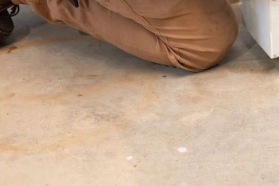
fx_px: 728
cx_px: 345
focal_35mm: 94
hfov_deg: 20.2
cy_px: -26
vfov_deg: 14.2
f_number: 1.4
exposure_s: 1/200
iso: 2000
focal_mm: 35
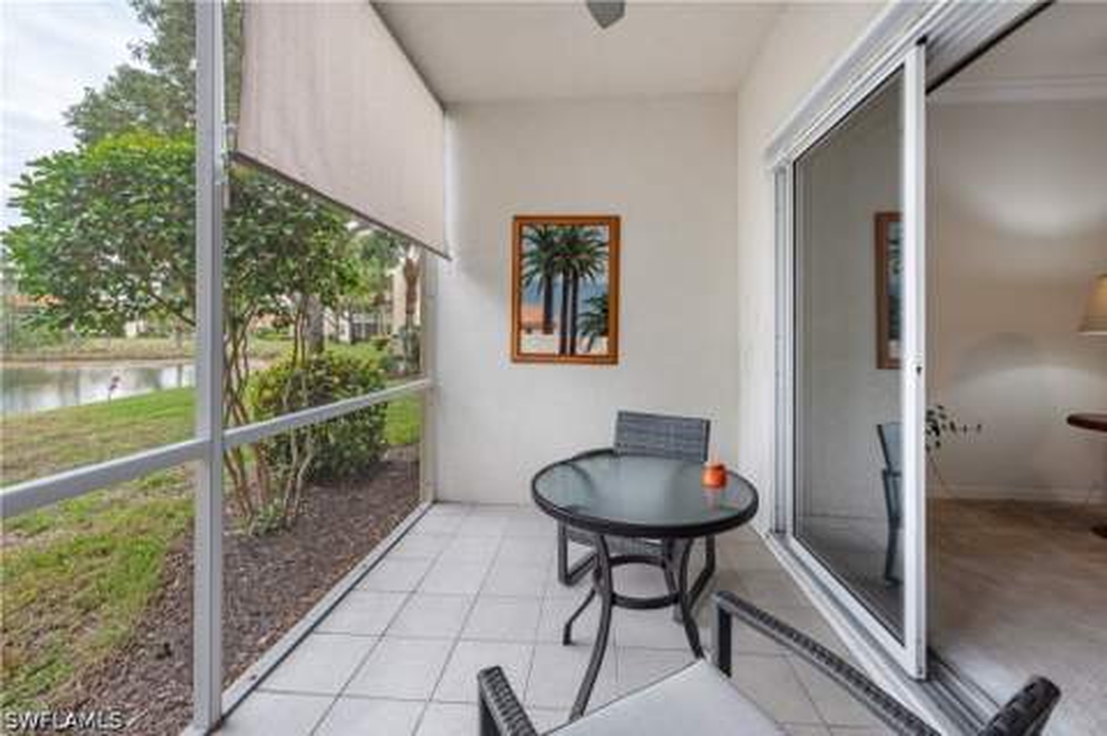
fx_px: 430
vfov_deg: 81.1
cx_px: 554
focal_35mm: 14
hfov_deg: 104.3
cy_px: 368
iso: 125
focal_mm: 14
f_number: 11
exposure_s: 1/20
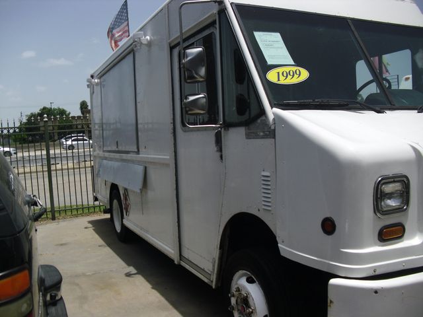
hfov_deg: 51.4
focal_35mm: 36
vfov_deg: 39.7
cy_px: 158
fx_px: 440
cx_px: 212
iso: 80
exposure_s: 1/250
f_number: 7.8
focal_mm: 6.3
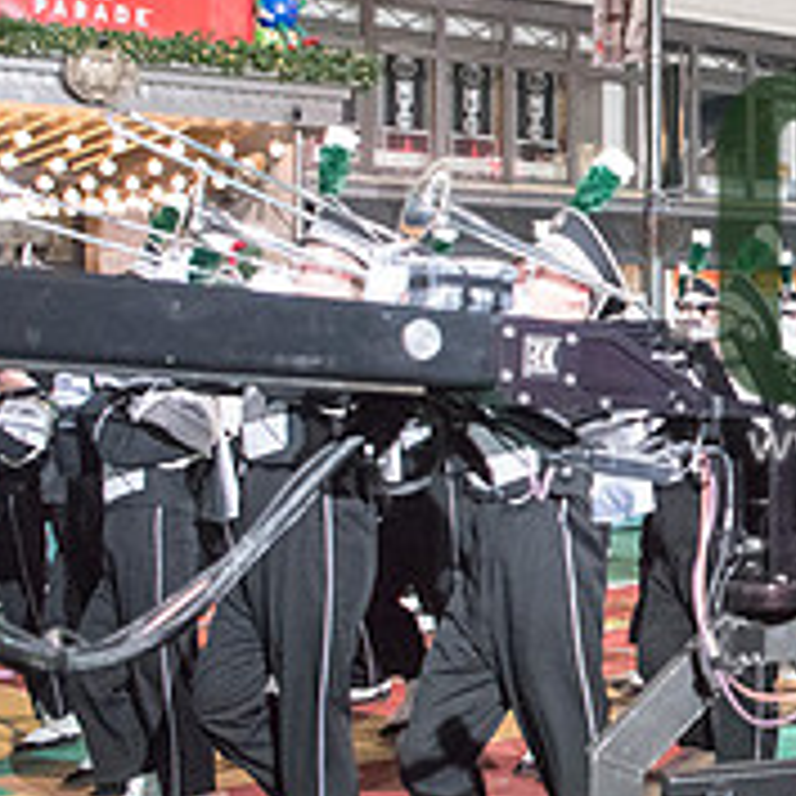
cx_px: 1057
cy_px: 286
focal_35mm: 67
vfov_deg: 25.6
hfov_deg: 22.7
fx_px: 1743
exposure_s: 1/1250
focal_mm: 24
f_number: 2.8
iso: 8000
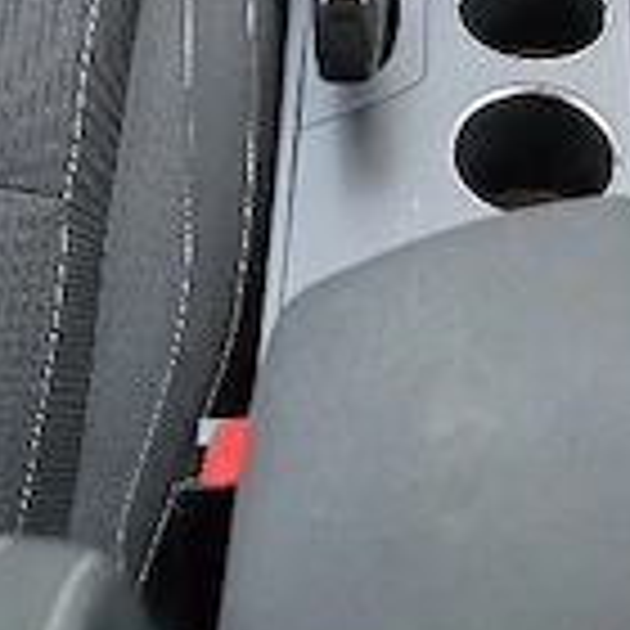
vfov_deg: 17.8
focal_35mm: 87
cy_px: -315
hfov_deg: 19.7
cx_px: 508
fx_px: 1791
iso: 500
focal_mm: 6.5
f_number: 1.4
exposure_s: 1/204
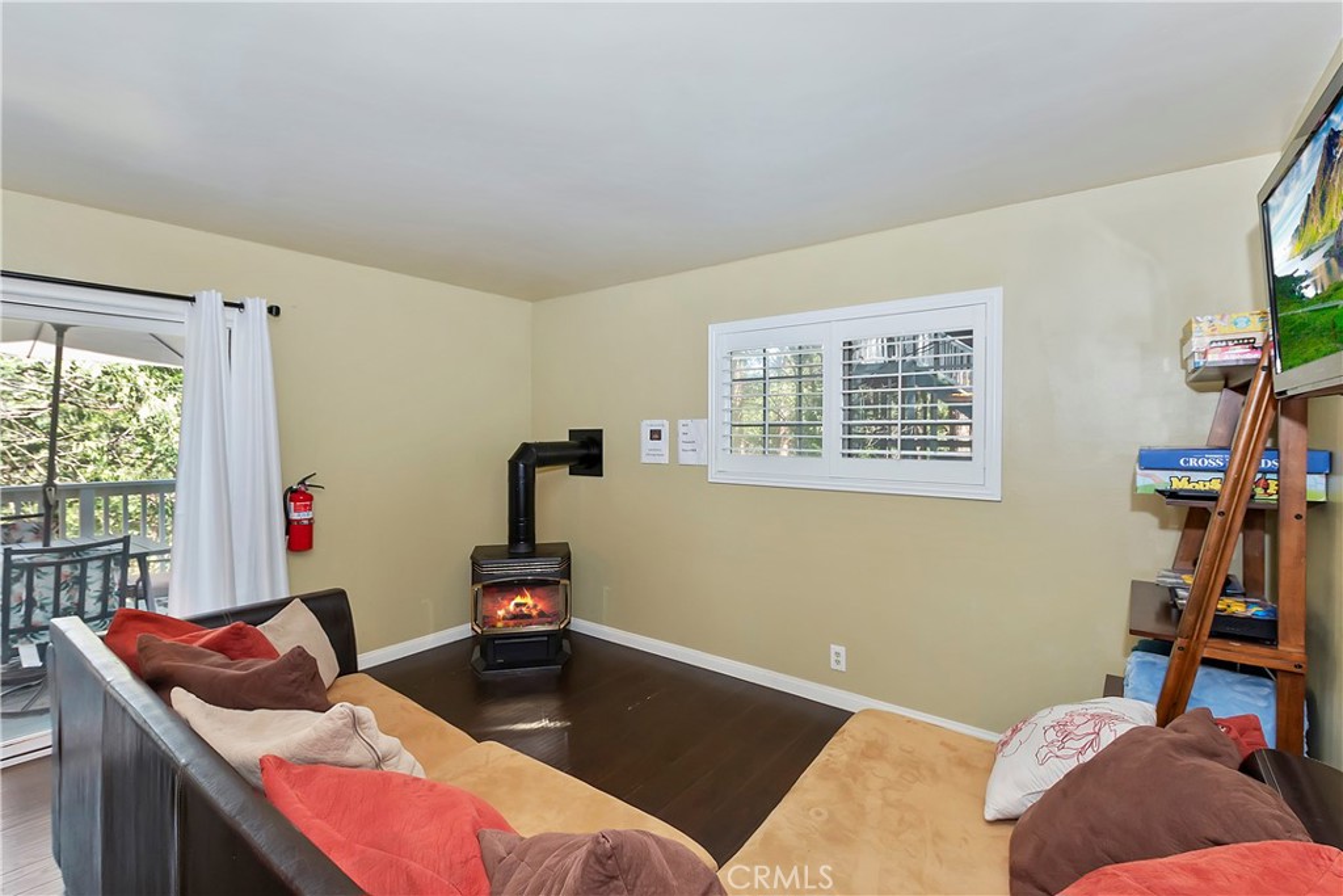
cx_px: 672
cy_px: 448
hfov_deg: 100.4
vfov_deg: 77.3
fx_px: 560
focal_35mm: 15
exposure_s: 1/30
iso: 400
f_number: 8
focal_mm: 10
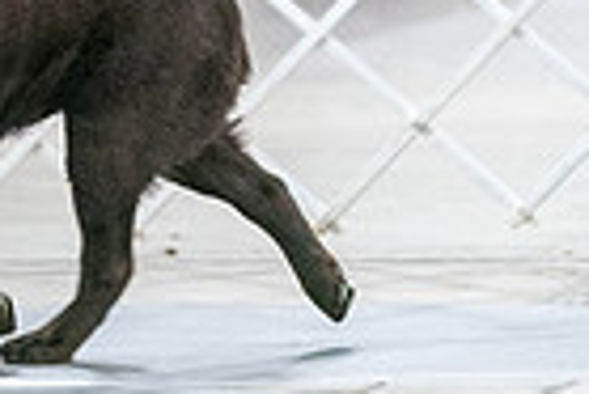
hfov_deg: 3.3
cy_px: -184
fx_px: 10253
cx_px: -267
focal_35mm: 626
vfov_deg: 2.2
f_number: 2.8
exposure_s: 1/250
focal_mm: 150
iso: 6400
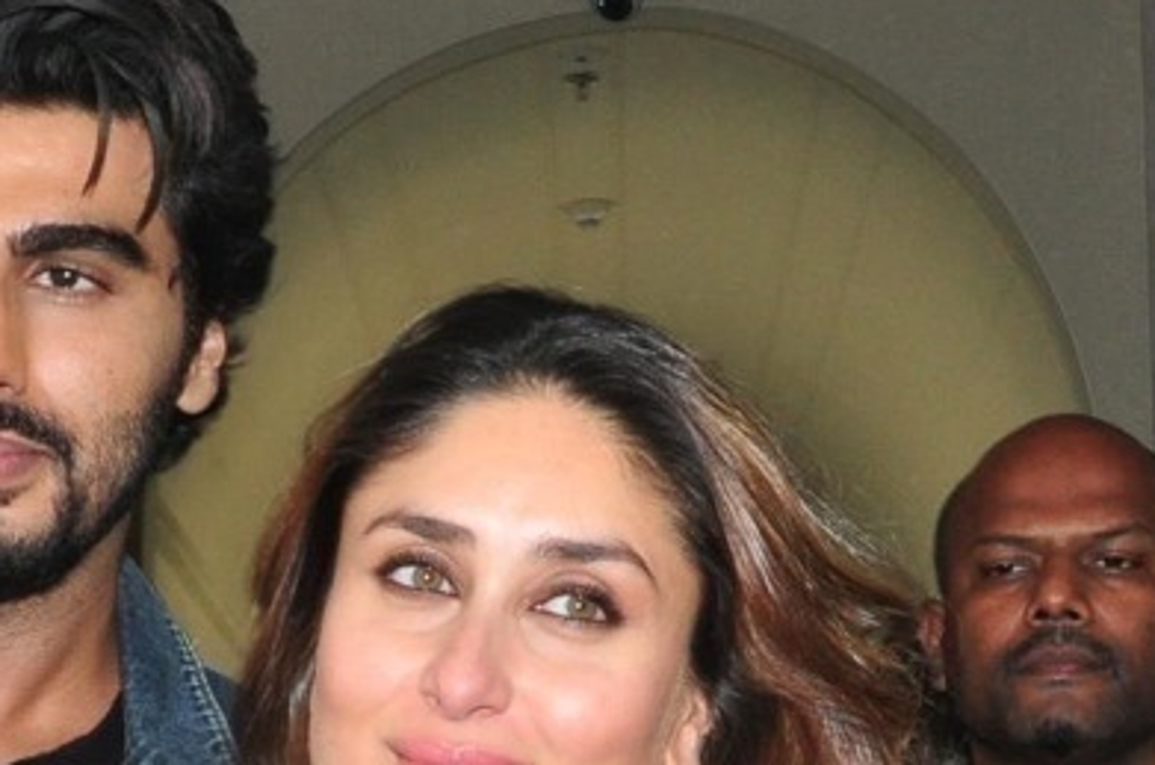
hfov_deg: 15.8
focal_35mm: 129
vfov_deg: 10.2
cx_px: 180
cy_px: 1139
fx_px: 4130
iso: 800
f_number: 20
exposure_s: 1/125
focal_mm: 28
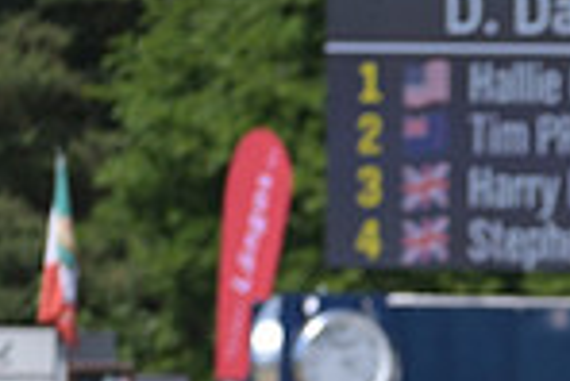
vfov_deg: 1.5
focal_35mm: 939
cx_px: 1105
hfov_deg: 2.2
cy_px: 429
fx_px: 14882
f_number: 5
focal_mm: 240
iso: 250
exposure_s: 1/1250
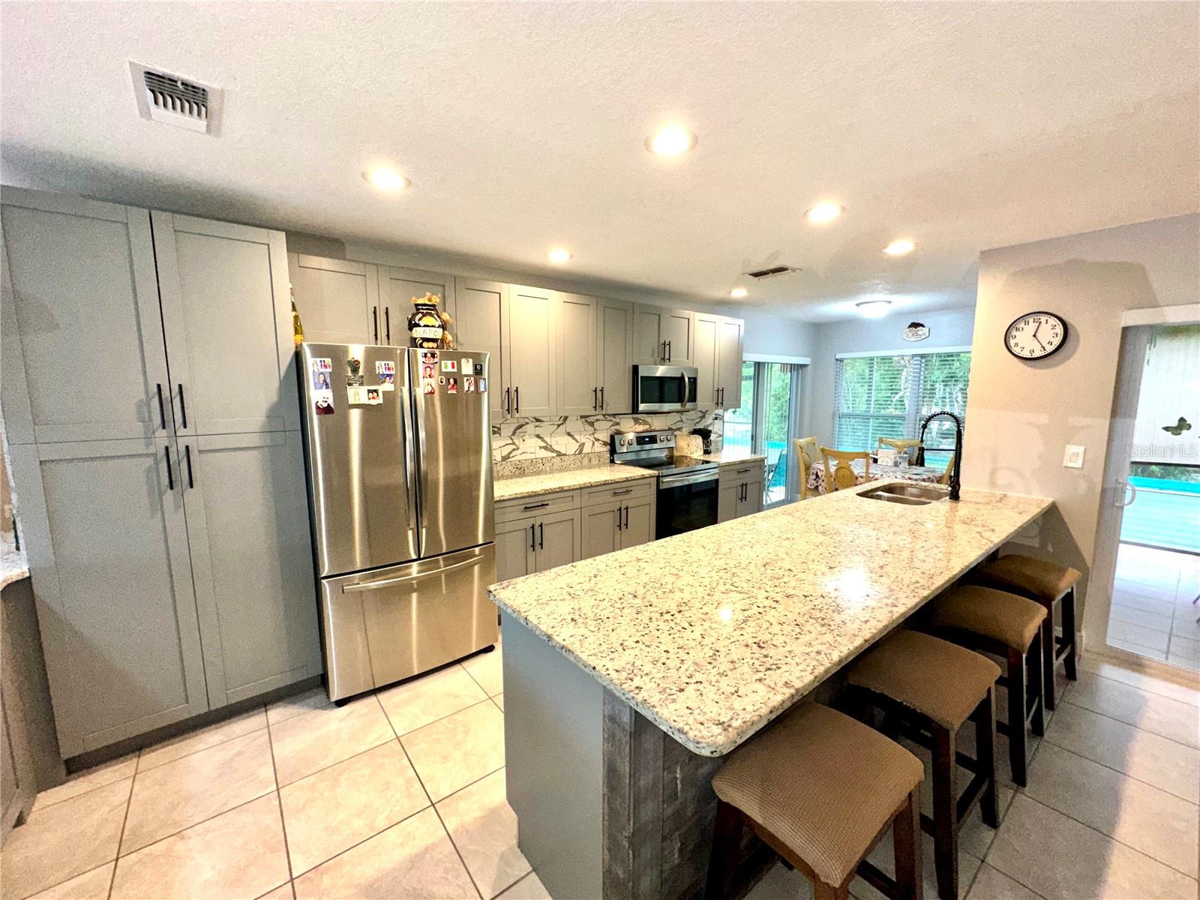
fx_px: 485
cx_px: 600
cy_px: 450
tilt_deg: -6.0
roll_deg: +0.6
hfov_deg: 102.1
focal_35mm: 14
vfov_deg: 85.7
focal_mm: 2.22
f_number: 2.2
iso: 200
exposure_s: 1/60
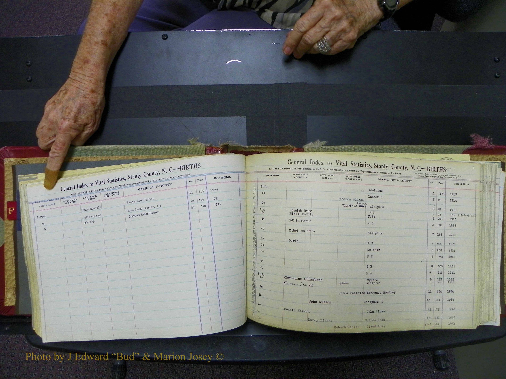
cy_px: 190
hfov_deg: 67.3
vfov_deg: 53.1
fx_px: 380
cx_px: 253
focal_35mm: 26
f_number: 2.8
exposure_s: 1/30
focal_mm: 4.6
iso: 100
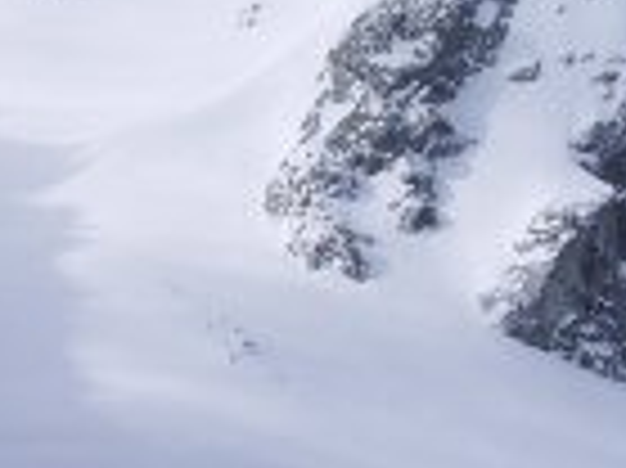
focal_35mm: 140
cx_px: 124
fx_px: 2530
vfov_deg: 10.5
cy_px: 40
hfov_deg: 14.0
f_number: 4.3
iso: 50
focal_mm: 5.8
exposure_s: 1/1000
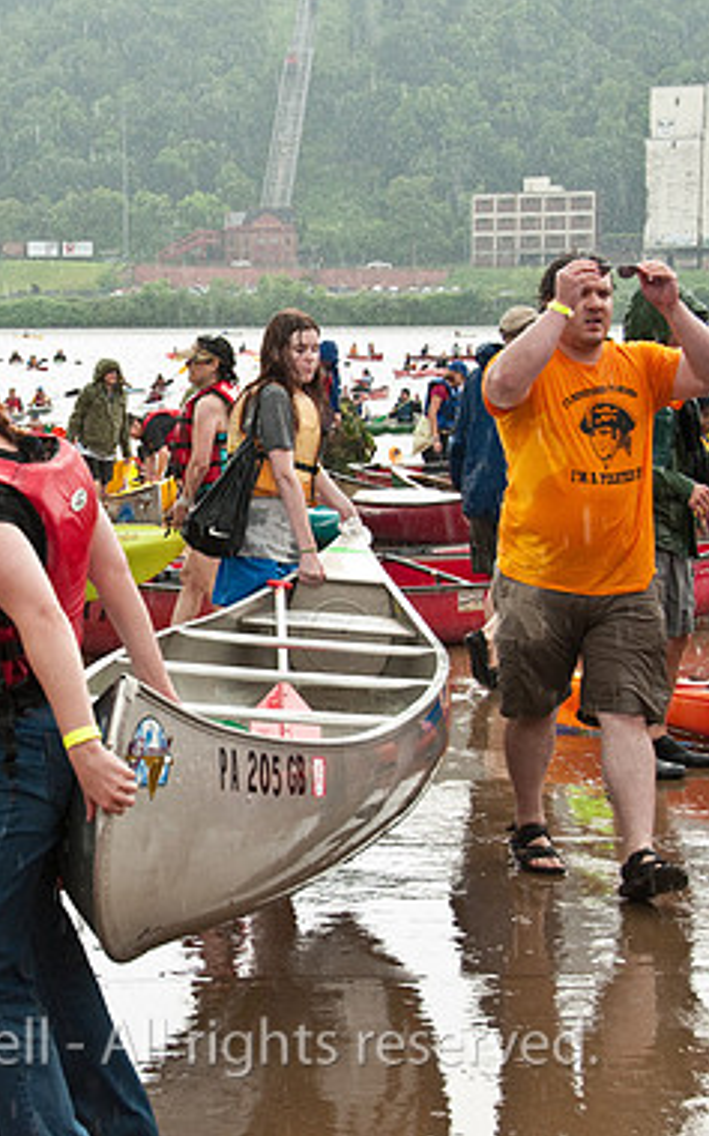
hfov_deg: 15.4
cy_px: 567
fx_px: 2601
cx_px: 93
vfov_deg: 24.7
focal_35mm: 84
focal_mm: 36
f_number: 5.6
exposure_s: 1/320
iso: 800
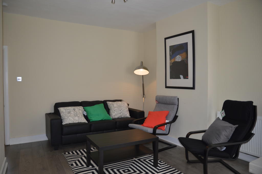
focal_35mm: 24
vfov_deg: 53.1
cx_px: 131
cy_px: 87
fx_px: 175
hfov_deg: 73.8
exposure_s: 1/60
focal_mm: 16
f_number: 3.5
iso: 100
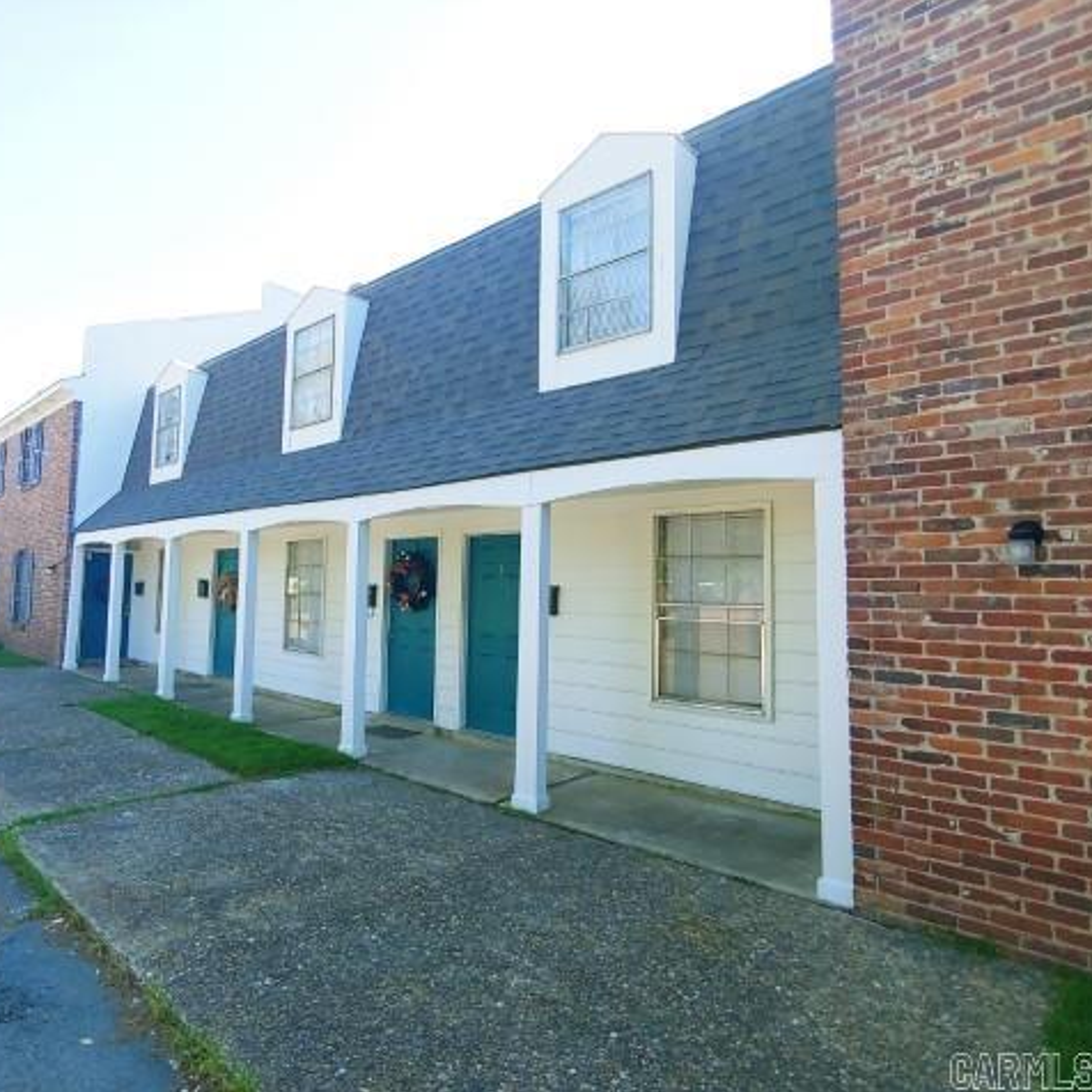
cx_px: 445
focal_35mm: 19
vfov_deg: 77.7
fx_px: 678
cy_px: 546
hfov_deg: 76.9
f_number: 1.9
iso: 50
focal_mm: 2.18
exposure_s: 1/60
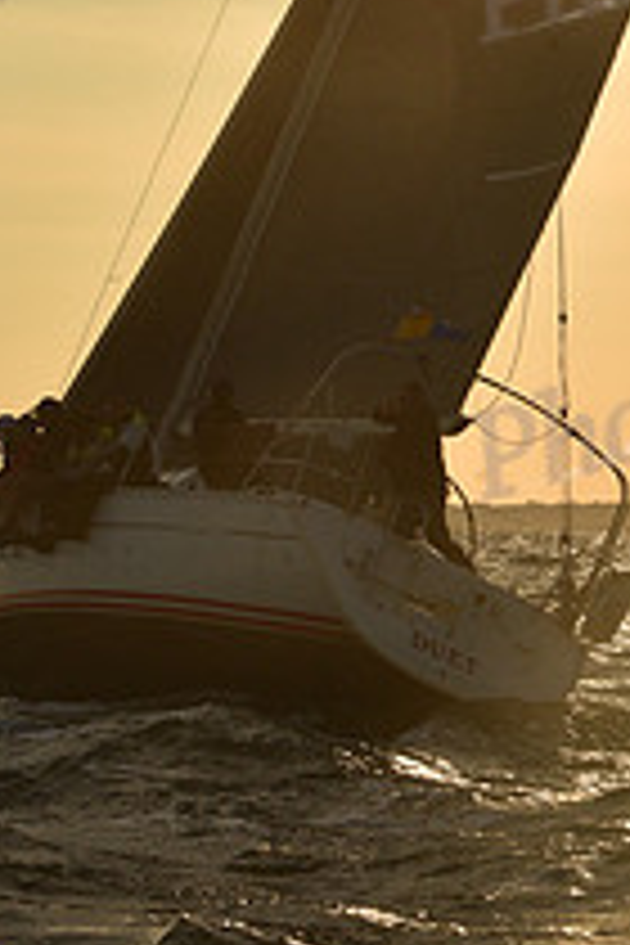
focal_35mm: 226
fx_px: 5932
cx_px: 241
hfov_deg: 6.1
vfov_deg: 9.0
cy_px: -243
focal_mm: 82
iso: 250
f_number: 14
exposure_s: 1/640
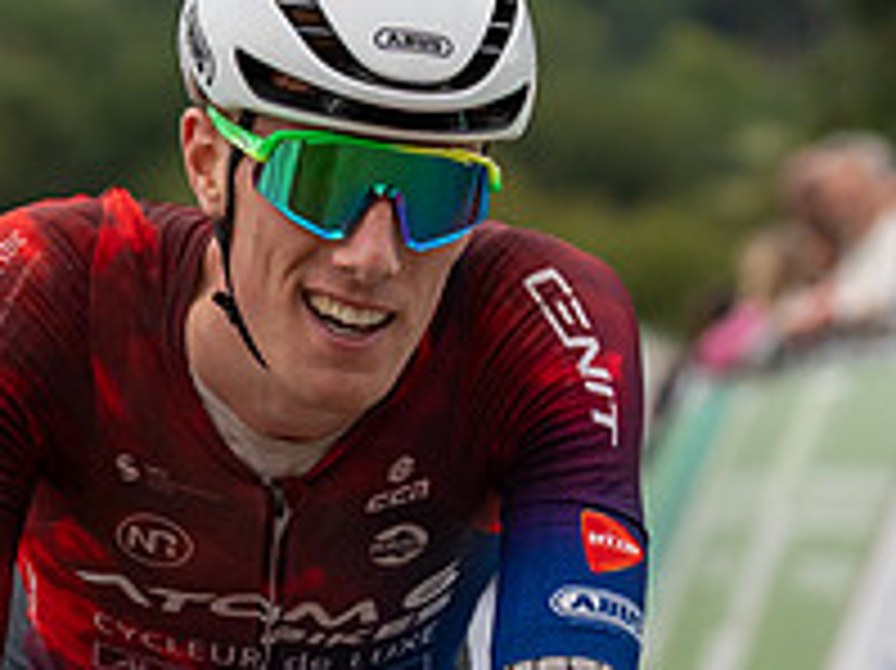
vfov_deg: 4.0
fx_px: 9623
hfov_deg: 5.3
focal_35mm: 372
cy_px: 453
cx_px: 296
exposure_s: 1/1000
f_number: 3.5
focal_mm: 90
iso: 640
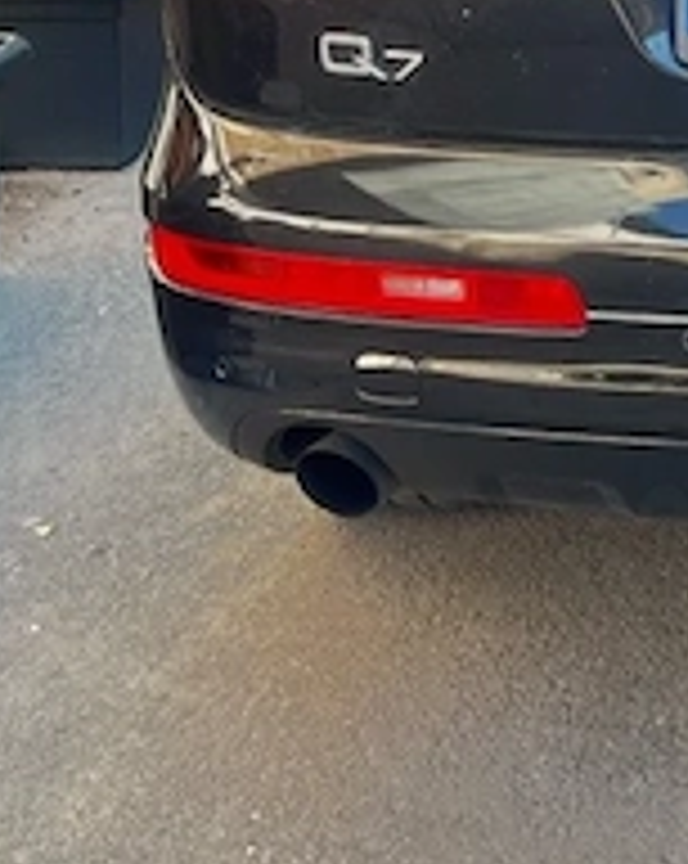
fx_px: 2704
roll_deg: +1.8
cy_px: -27
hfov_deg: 14.1
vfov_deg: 17.7
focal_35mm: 106
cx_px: 818
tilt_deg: -13.0
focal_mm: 5.7
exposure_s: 1/135
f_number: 1.5
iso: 64
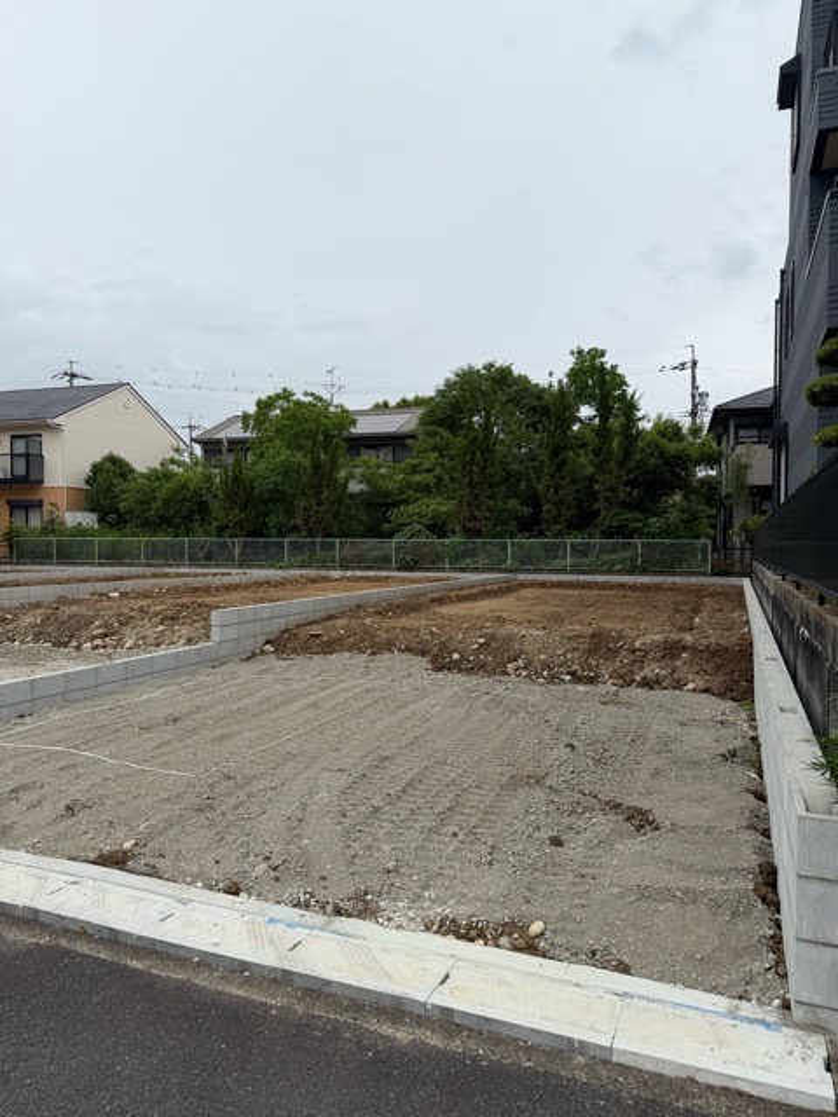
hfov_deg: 56.8
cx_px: 419
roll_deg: -0.7
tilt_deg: -1.5
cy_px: 558
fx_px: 775
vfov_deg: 71.6
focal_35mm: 24
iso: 80
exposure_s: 1/2907
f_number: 1.78
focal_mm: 6.76
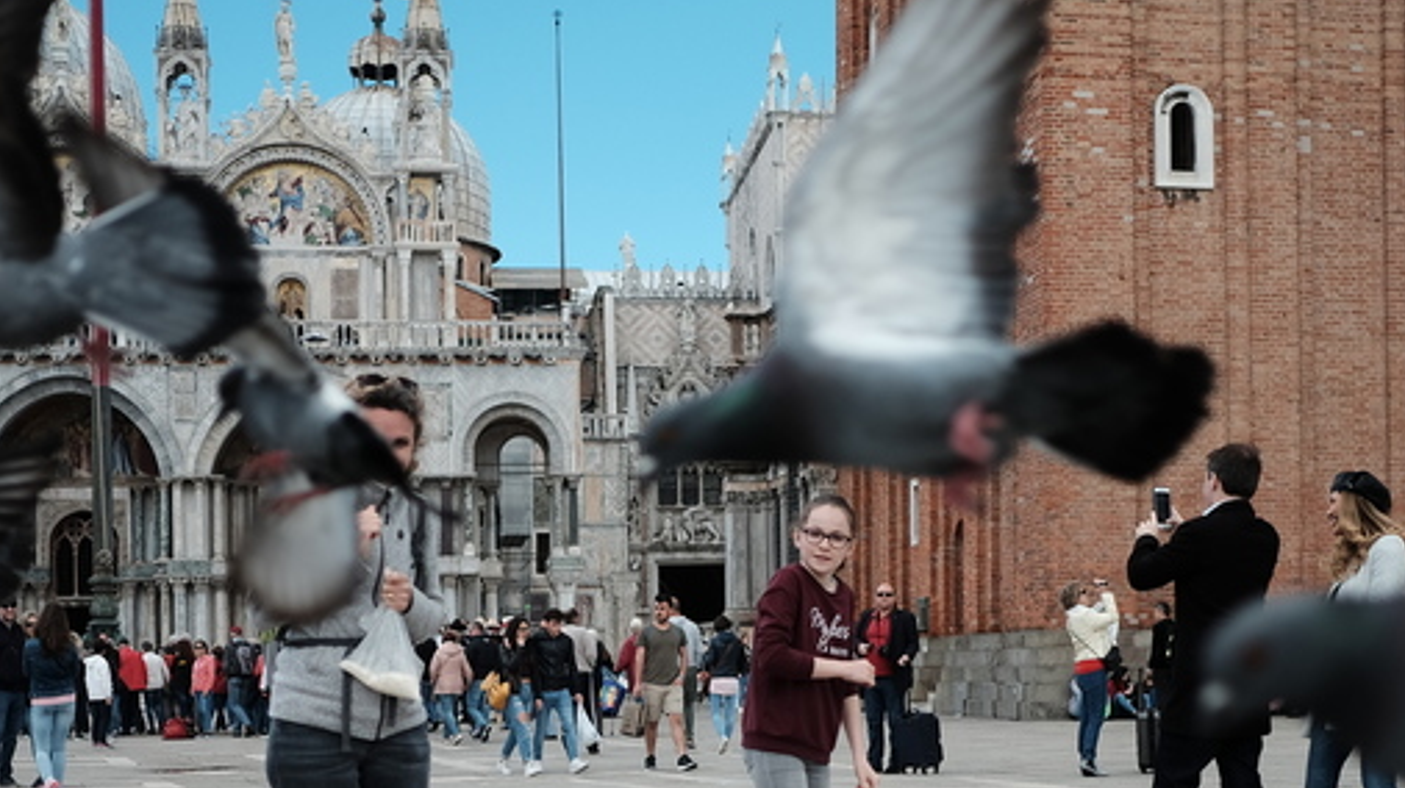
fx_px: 2160
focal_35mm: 58
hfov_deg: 36.0
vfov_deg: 20.2
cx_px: 702
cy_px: 723
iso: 200
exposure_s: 1/550
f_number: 2
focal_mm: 23
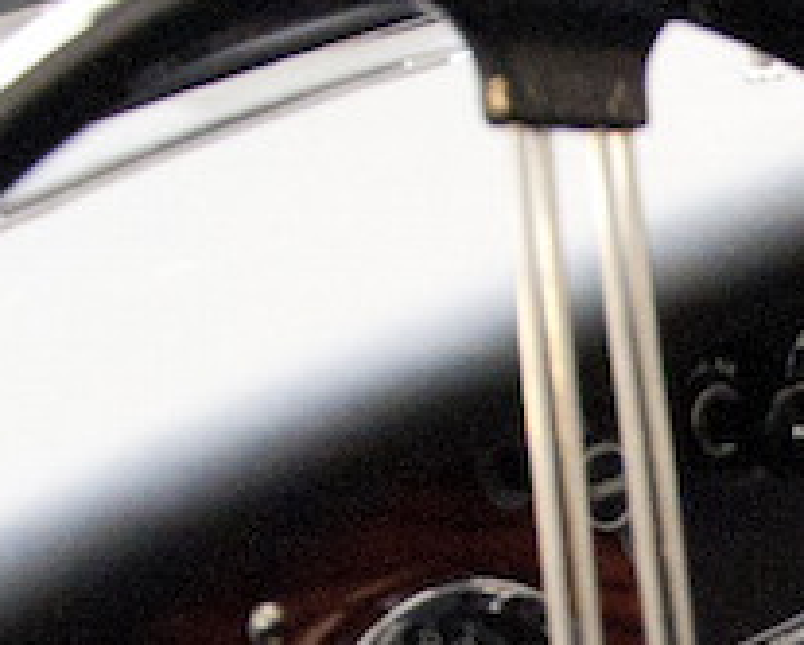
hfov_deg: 12.3
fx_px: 3311
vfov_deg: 9.9
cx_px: 1604
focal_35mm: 139
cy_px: 1496
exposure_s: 1/25
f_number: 5.6
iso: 3200
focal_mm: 24
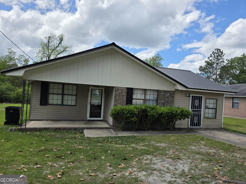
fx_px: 163
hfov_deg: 73.9
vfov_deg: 58.9
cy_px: 92
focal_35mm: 23
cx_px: 123
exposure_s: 1/6809
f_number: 1.7
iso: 80
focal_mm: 6.3
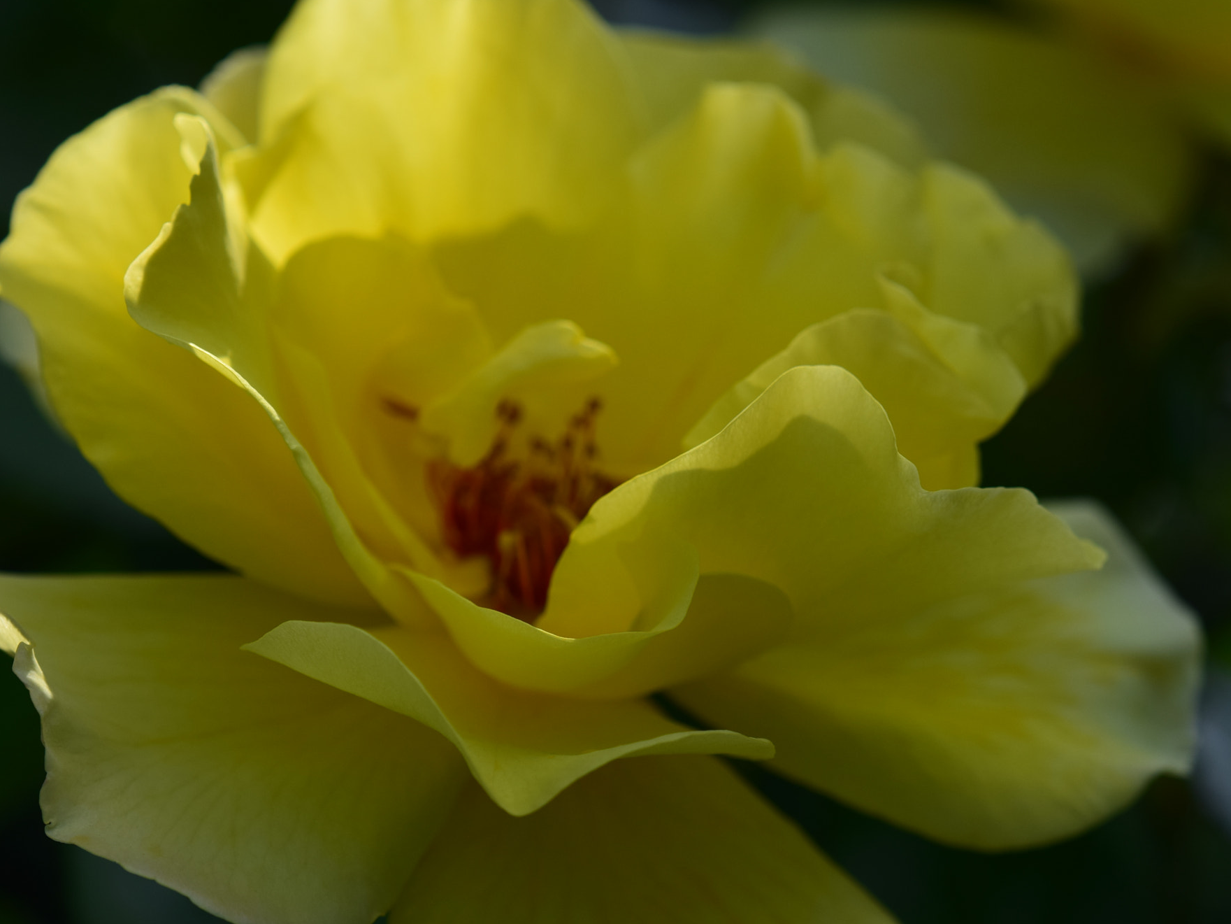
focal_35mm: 143
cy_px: 457
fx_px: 5070
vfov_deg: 10.4
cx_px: 642
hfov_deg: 13.8
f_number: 7.1
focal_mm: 85
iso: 200
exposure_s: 1/800
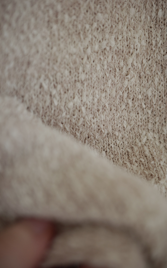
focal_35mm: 41
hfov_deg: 31.2
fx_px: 299
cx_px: 89
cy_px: 134
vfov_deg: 48.2
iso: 320
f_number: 2.8
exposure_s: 1/125
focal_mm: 26
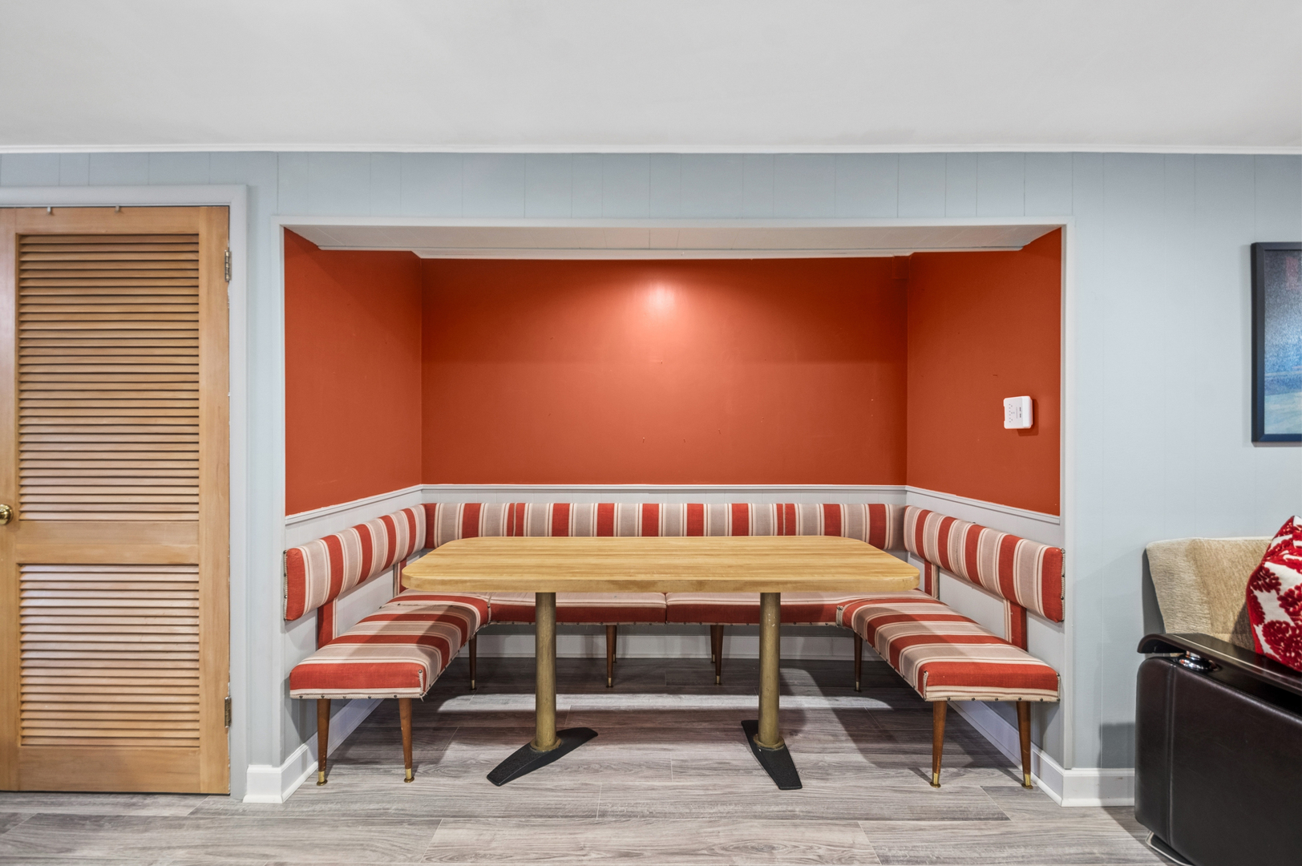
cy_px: 433
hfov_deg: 100.4
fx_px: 542
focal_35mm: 15
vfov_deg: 77.2
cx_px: 651
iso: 400
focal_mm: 10
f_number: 8
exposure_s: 1/1.67
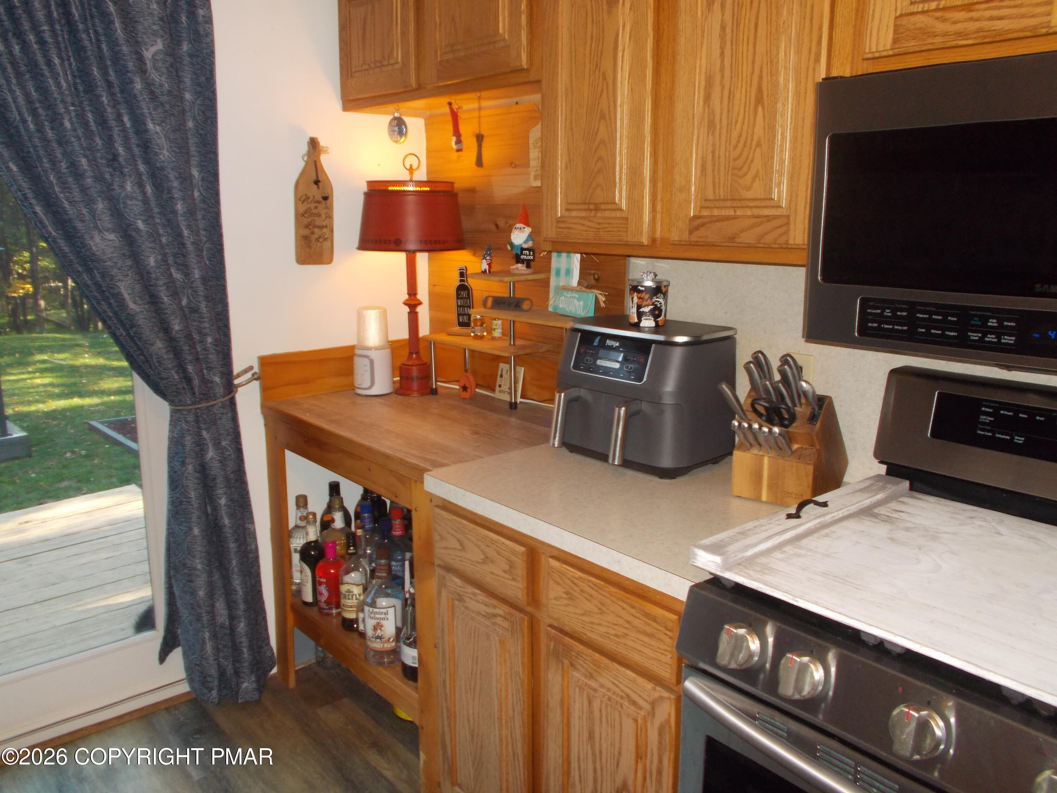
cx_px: 528
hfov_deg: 60.0
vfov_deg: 46.8
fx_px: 916
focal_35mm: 30
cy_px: 396
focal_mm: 5.3
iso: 200
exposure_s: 1/25
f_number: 3.4
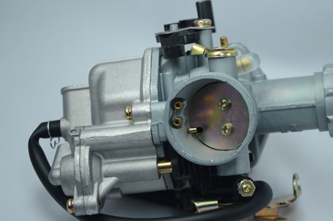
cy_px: 113
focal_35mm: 167
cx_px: 209
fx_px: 1538
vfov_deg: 8.2
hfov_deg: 12.3
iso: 100
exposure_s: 1/50
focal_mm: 85
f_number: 7.1
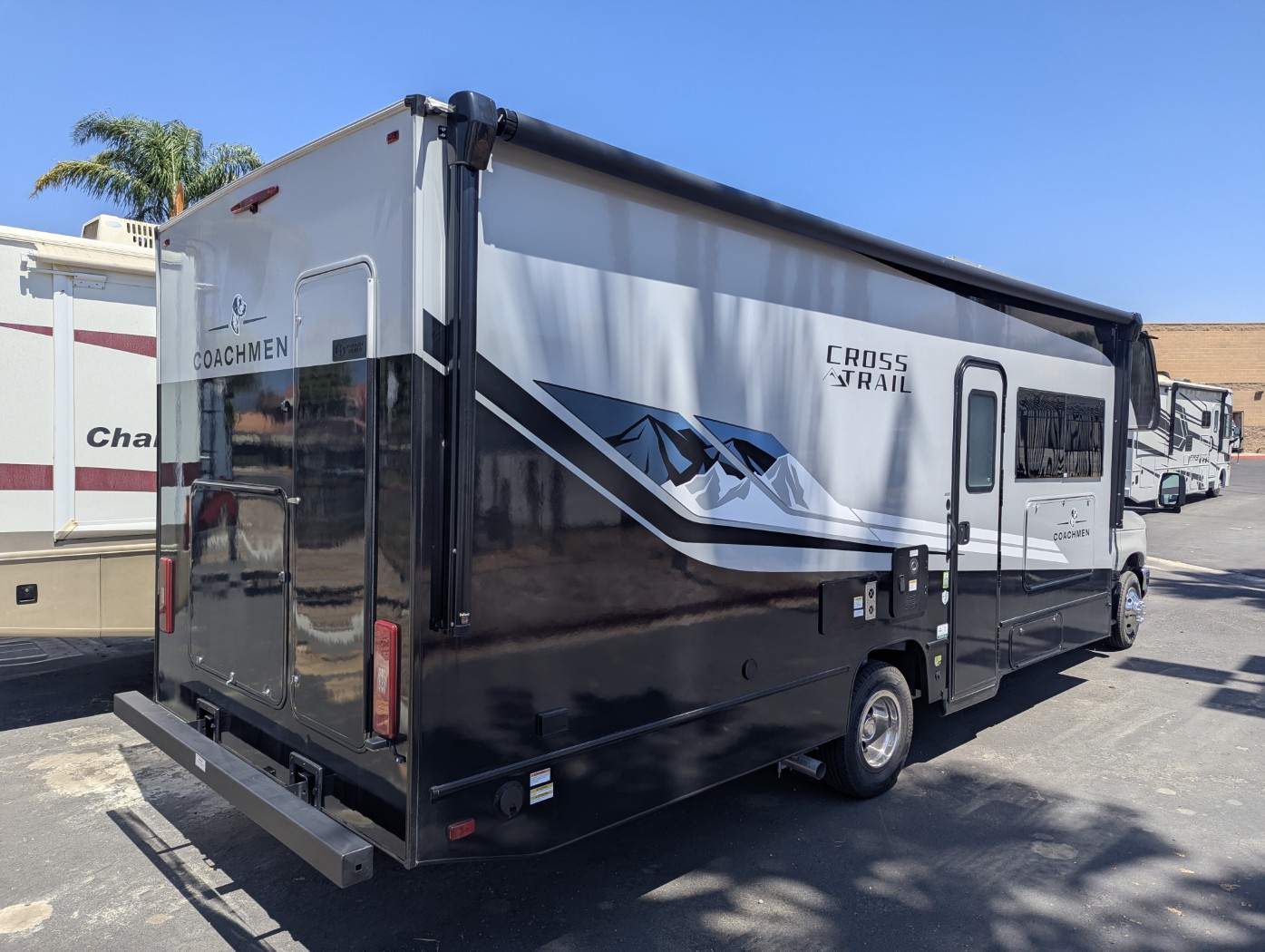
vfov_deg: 56.9
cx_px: 632
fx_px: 878
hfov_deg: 71.5
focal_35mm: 24
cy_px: 476
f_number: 1.85
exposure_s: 1/1715
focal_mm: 6.81
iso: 47
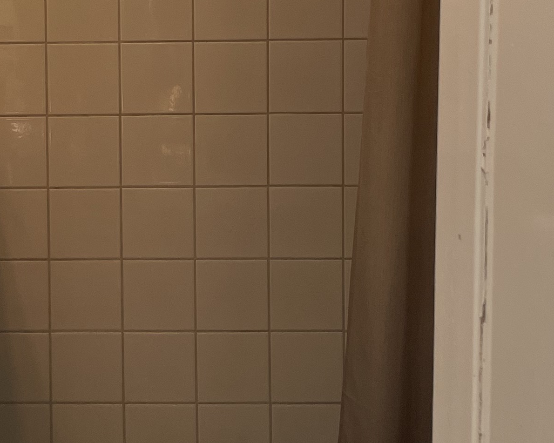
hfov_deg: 21.6
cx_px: 38
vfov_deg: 17.6
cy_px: 39
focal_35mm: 86
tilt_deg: -6.1
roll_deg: +0.9
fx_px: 1410
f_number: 1.6
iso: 100
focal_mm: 4.2
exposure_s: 1/121
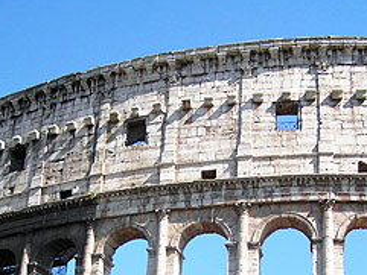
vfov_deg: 20.4
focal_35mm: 71
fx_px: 753
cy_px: 242
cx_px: 184
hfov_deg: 27.4
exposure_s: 1/800
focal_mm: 6.3
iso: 50
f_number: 2.8
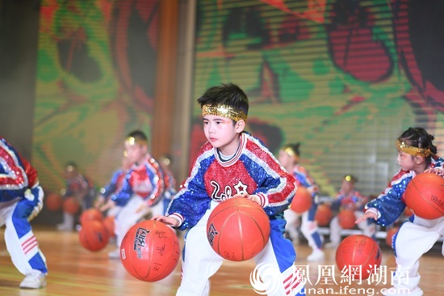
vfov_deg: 18.2
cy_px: 148
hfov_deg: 27.0
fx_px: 924
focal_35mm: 75
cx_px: 222
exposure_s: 1/800
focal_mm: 50
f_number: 1.8
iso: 400
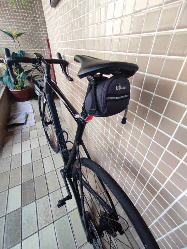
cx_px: 94
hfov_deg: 78.2
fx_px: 115
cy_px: 124
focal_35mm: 16
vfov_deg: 94.5
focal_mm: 1.65
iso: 222
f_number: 2.2
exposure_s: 1/120
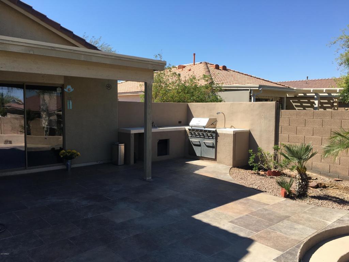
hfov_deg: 61.7
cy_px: 131
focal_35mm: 29
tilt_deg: -3.4
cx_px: 174
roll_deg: +0.2
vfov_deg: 48.2
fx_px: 292
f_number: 2.2
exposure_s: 1/1083
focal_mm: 4.15
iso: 25
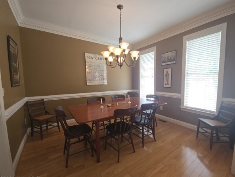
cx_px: 125
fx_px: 95
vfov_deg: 85.7
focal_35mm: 14
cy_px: 92
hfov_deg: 101.9
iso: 125
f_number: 2.2
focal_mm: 2.2
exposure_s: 1/60
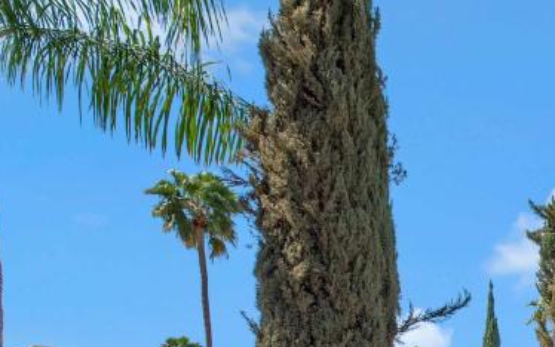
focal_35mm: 47
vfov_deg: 22.0
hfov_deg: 27.6
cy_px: 543
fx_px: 711
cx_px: 847
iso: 320
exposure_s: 1/500
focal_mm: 15
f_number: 11
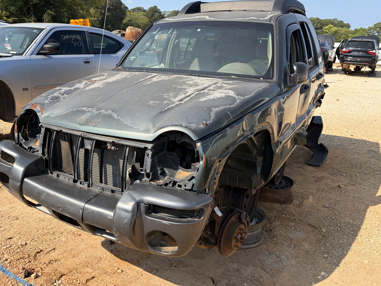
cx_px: 159
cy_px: 123
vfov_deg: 45.3
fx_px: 341
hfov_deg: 58.0
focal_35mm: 31
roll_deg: -3.1
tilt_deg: -10.8
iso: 64
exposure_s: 1/2985
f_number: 1.6
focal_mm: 5.96
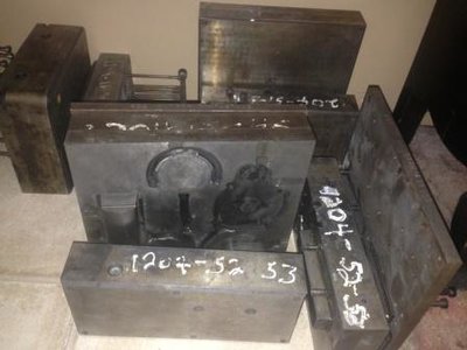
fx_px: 445
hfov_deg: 55.4
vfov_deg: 42.9
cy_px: 175
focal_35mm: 33
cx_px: 234
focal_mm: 4.12
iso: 160
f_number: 2.4
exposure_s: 1/16
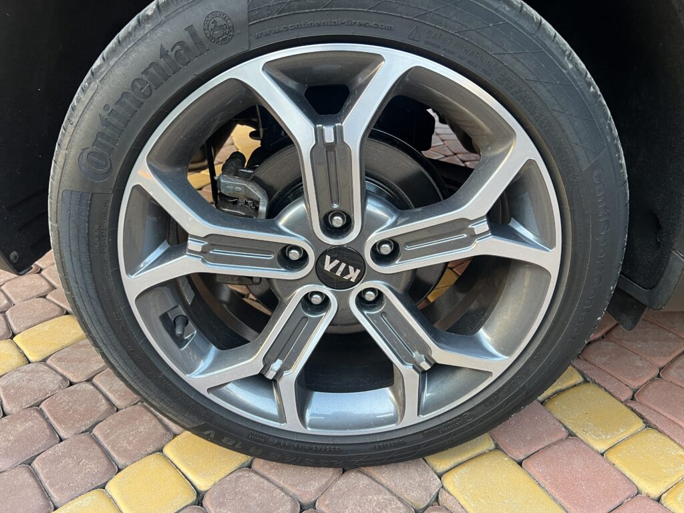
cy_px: 256
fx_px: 514
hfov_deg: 67.3
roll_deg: +0.3
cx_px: 342
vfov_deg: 53.1
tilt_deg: -28.4
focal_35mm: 26
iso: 125
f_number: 1.5
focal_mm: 5.7
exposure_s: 1/64
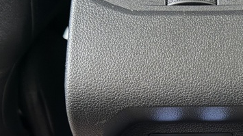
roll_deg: -0.6
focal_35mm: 59
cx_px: 193
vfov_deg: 20.0
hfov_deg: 34.4
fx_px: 380
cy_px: 120
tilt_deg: -28.7
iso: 1600
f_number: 1.78
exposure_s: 1/17
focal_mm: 6.76
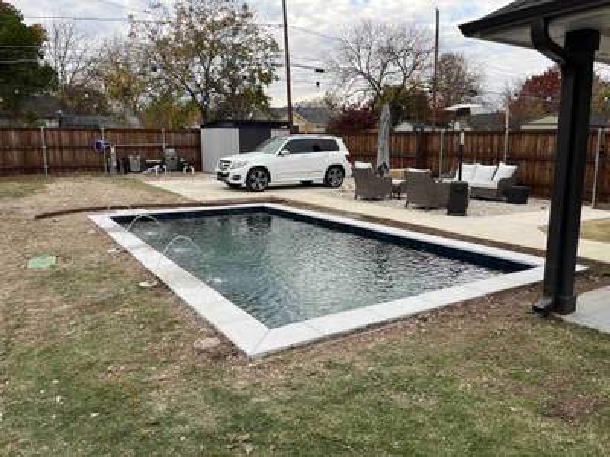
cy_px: 228
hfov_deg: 67.3
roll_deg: +0.4
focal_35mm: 26
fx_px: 458
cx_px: 305
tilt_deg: -9.5
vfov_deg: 53.1
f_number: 1.6
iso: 50
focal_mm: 5.1
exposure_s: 1/537
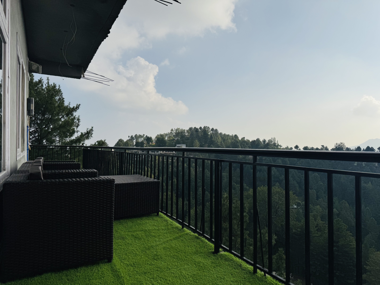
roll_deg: -0.4
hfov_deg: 71.6
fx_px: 263
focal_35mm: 24
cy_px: 142
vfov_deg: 56.8
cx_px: 190
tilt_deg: -1.0
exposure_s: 1/15152
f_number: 1.78
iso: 64
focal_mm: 6.76
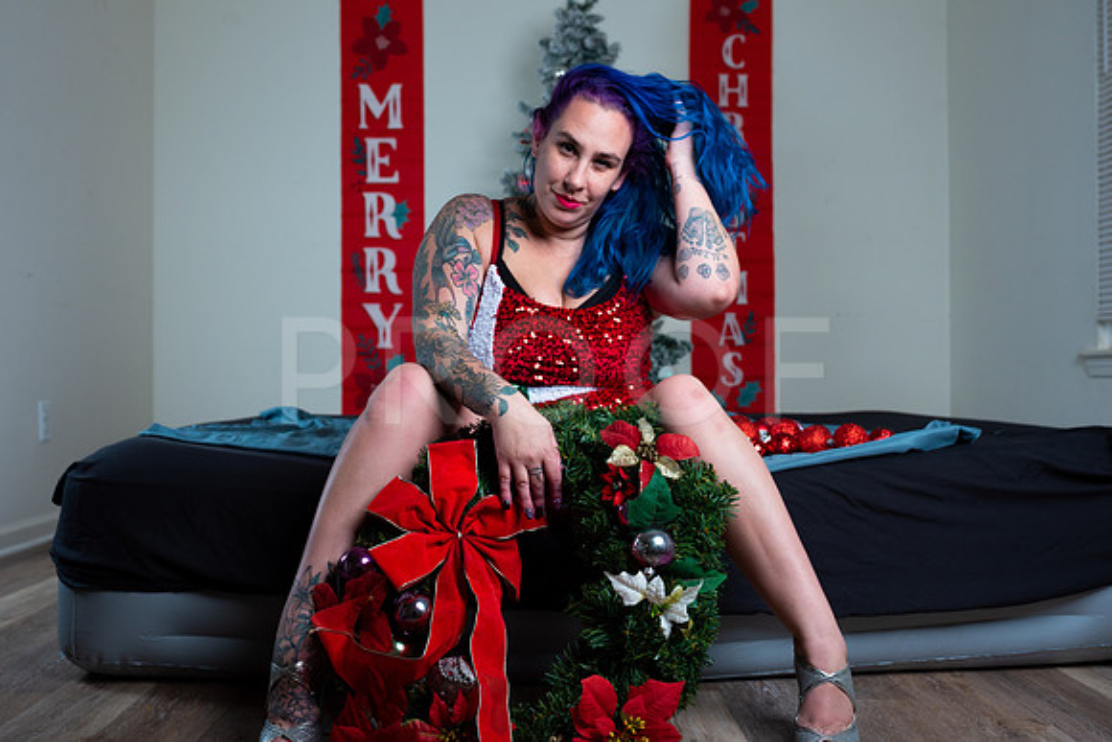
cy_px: 371
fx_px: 1081
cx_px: 556
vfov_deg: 37.9
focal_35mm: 35
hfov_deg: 54.4
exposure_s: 1/640
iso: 400
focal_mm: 35
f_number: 5
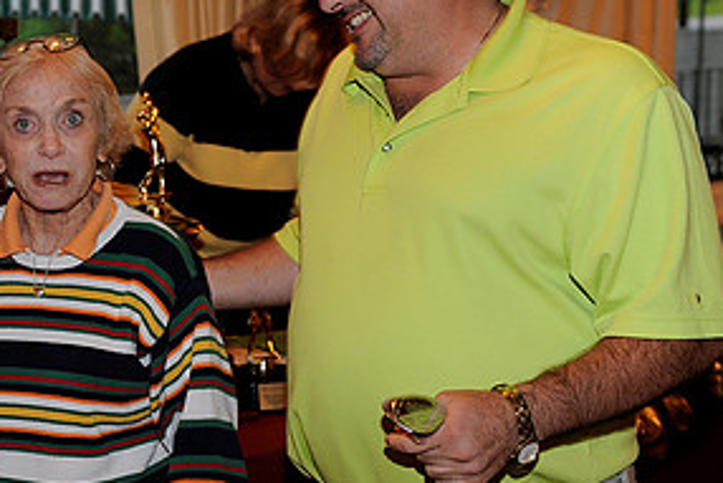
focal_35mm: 81
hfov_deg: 24.3
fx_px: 1627
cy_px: 215
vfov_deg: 16.9
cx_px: 73
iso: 400
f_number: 4
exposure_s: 1/50
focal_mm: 40
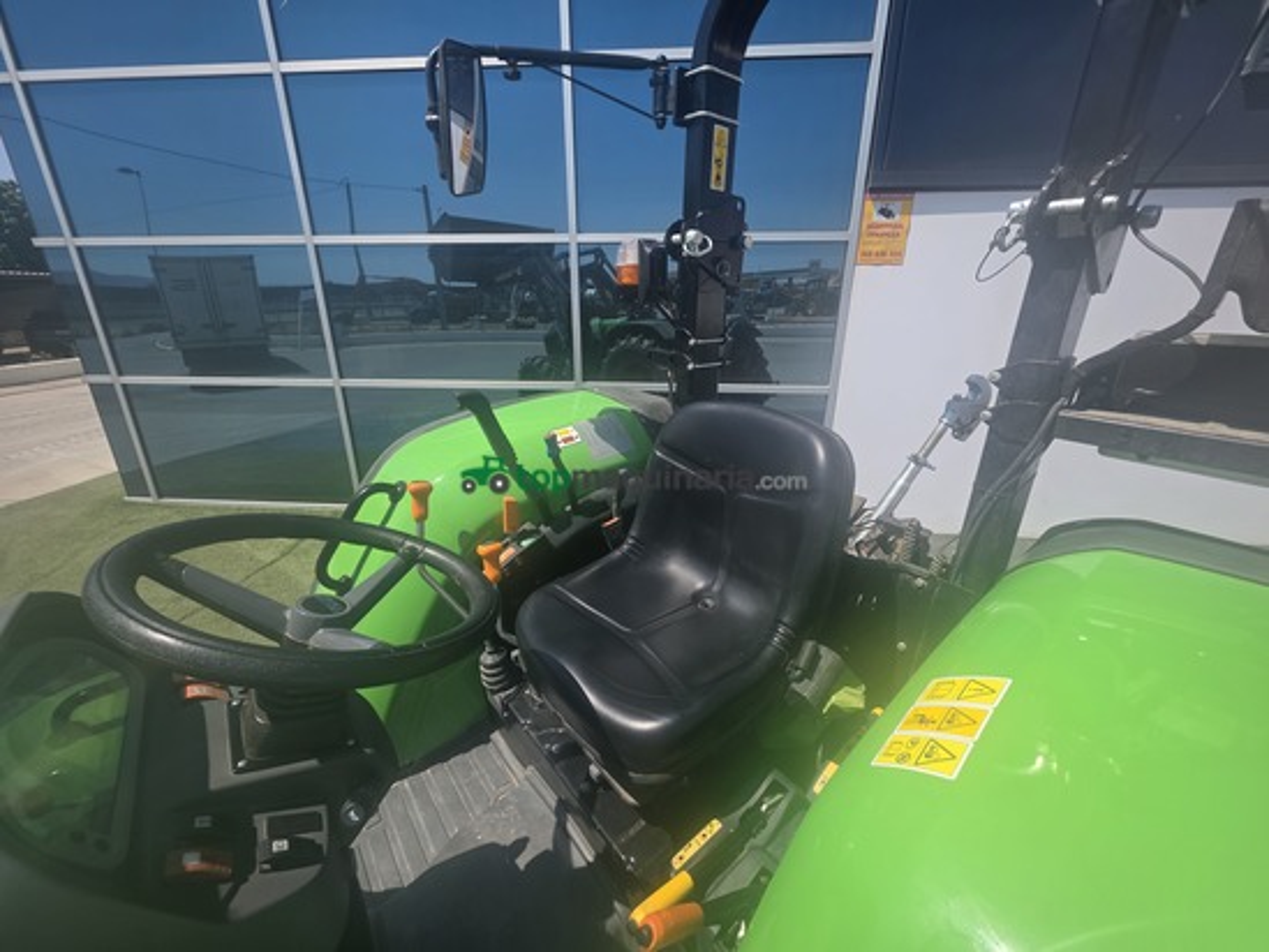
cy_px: 476
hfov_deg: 106.2
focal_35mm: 13
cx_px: 634
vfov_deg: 89.9
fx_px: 477
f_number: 1.9
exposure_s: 1/917
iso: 20
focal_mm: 2.2
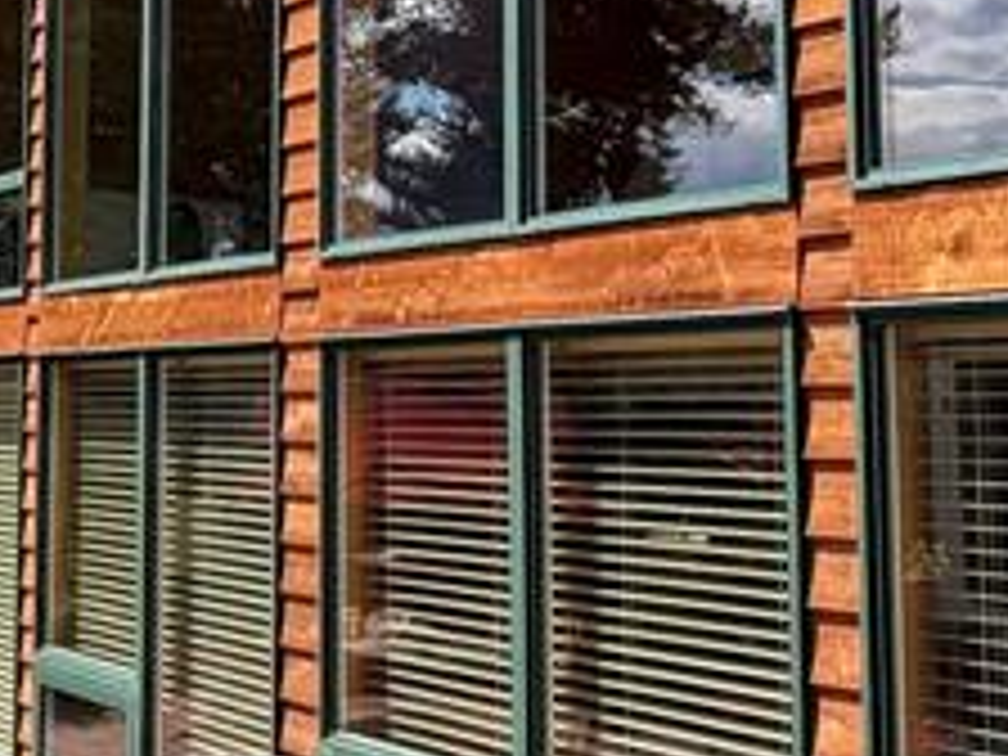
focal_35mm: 64
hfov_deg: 28.5
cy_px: 216
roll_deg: -1.5
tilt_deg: +6.7
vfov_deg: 22.8
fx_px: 1864
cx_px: 18
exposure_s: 1/672
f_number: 2.2
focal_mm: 2.22
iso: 40
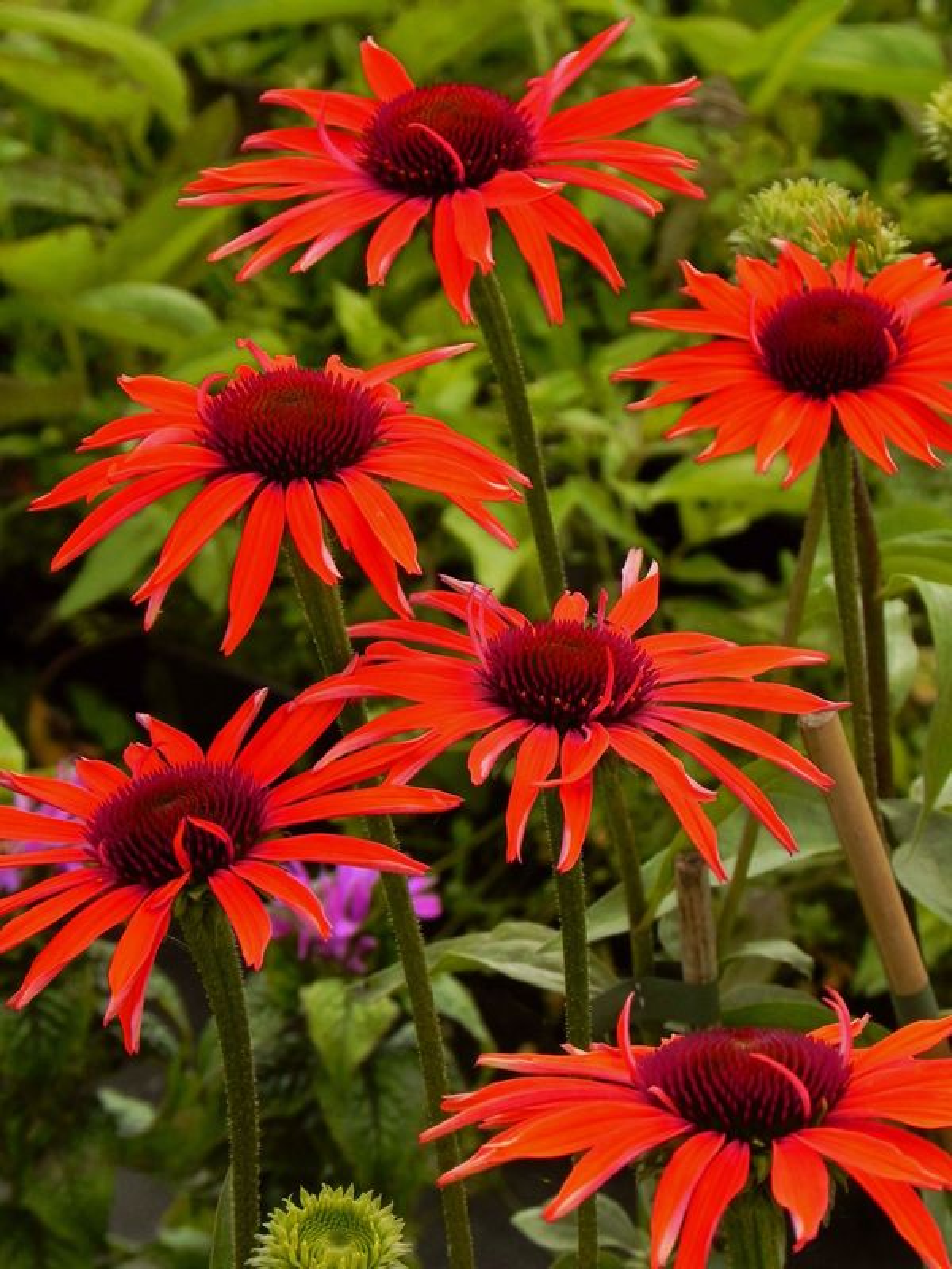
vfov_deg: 10.7
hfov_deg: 8.1
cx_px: 476
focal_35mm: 184
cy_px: 634
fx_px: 6747
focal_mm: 32.7
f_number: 6.3
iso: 160
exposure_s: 1/200
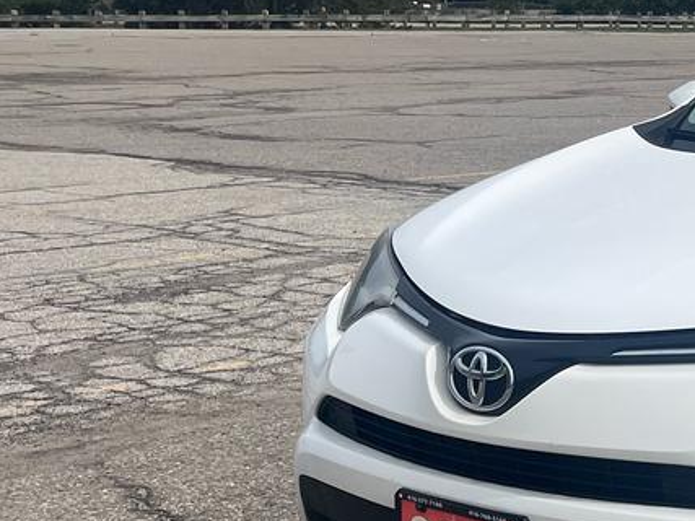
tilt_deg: -9.3
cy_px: 267
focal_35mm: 78
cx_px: 988
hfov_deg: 21.7
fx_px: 1566
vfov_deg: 18.9
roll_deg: +0.4
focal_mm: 5.1
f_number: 1.6
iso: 50
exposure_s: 1/6494
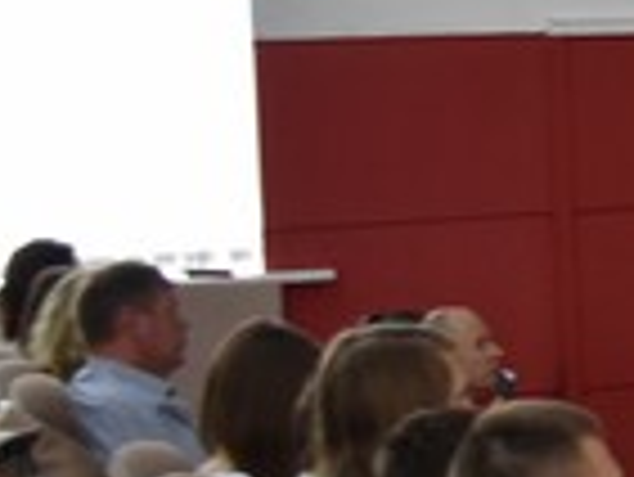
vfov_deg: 8.8
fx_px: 3098
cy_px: 140
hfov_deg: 9.5
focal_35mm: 169
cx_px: 1830
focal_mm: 20
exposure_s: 1/80
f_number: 4.5
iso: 400
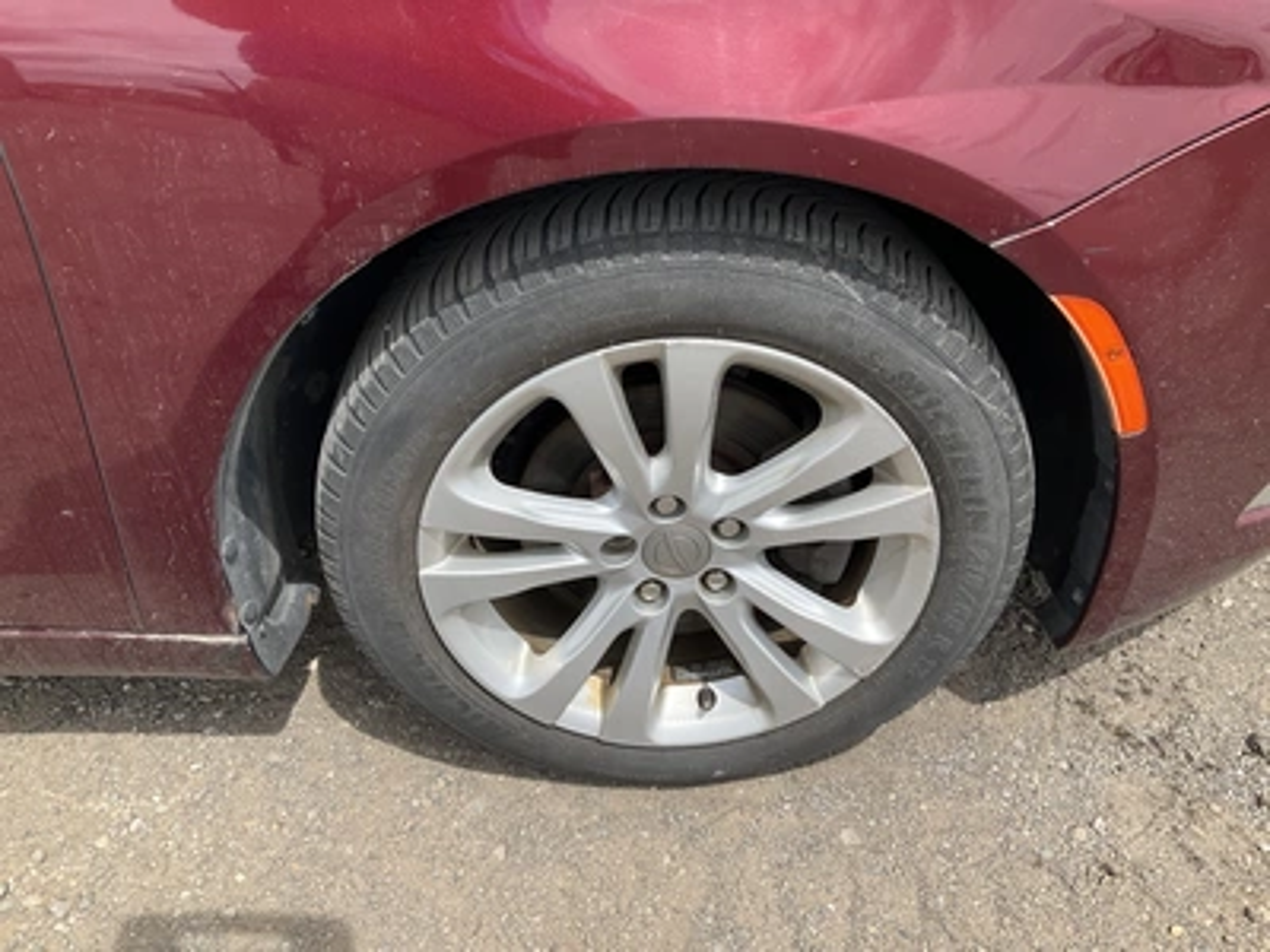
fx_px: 1064
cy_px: 476
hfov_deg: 61.7
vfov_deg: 48.2
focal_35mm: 29
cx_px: 635
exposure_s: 1/978
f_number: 1.8
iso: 25
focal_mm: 3
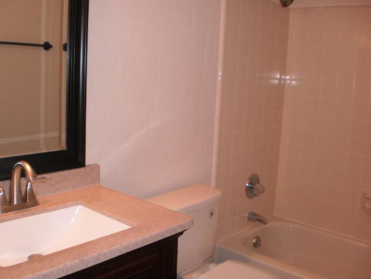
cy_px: 140
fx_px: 386
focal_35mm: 36
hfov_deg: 51.4
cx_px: 186
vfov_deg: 39.7
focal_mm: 6.3
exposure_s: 1/30
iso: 125
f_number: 3.1
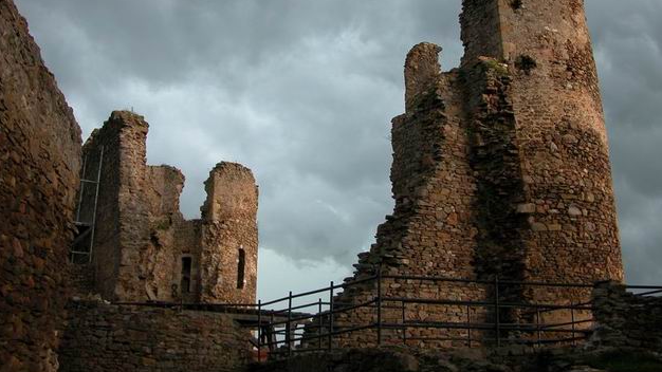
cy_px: 145
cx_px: 334
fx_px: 685
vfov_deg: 30.3
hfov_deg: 51.6
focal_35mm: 39
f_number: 2.8
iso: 100
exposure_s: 1/25.9
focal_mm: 8.9
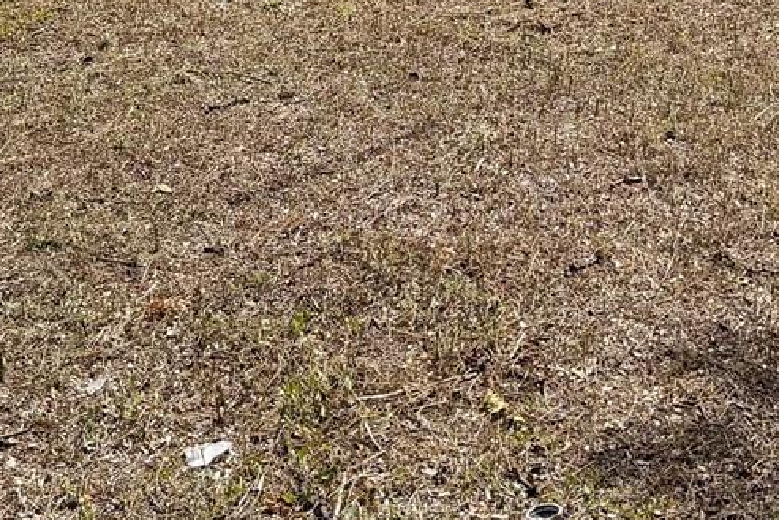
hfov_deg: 25.0
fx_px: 1753
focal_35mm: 81
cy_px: -259
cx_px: 330
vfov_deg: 15.5
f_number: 1.78
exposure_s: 1/3425
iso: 80
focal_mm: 6.76
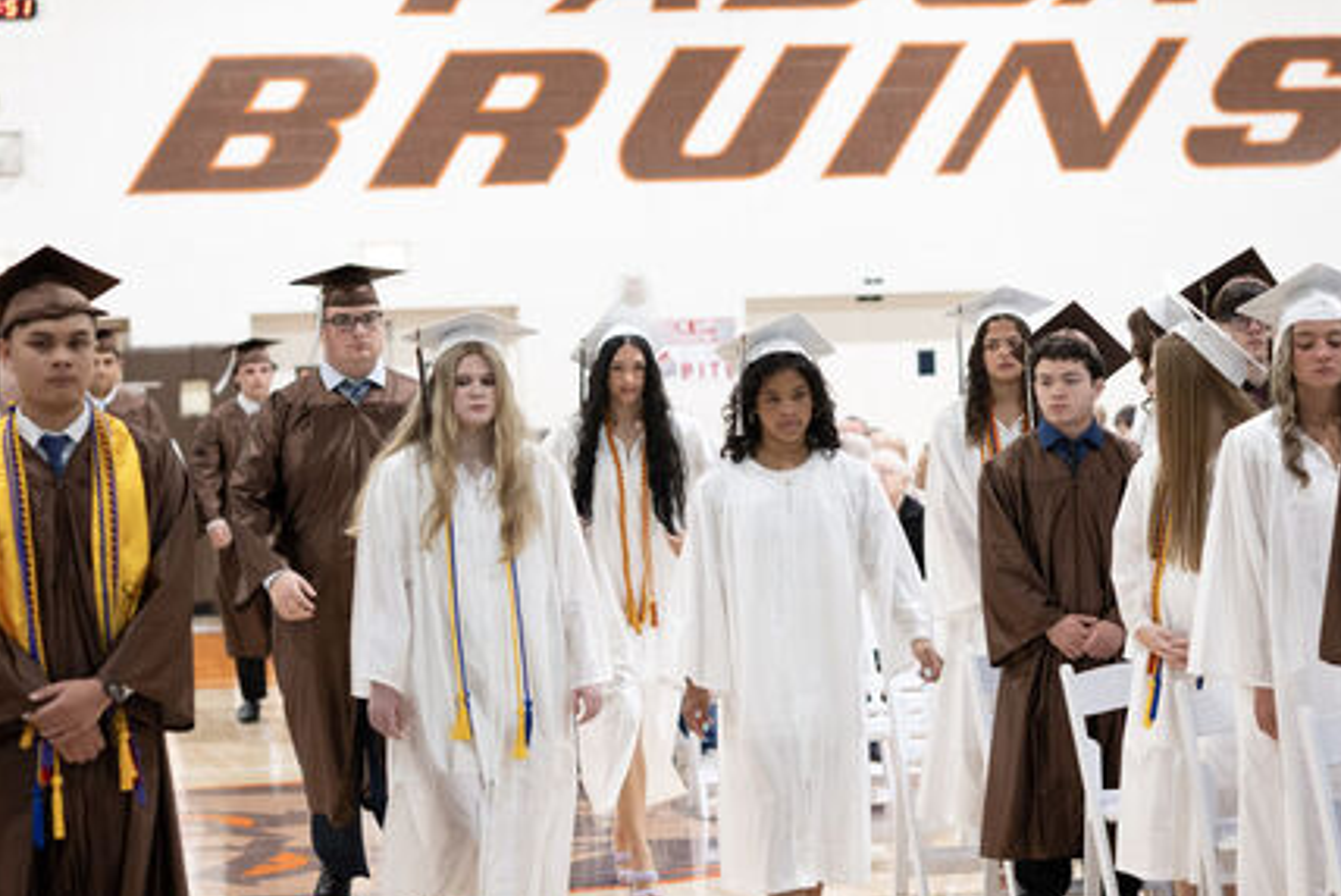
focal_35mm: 122
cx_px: 757
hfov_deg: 16.8
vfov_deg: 11.3
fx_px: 4547
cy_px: 429
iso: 1600
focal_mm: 85
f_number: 2.8
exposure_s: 1/100
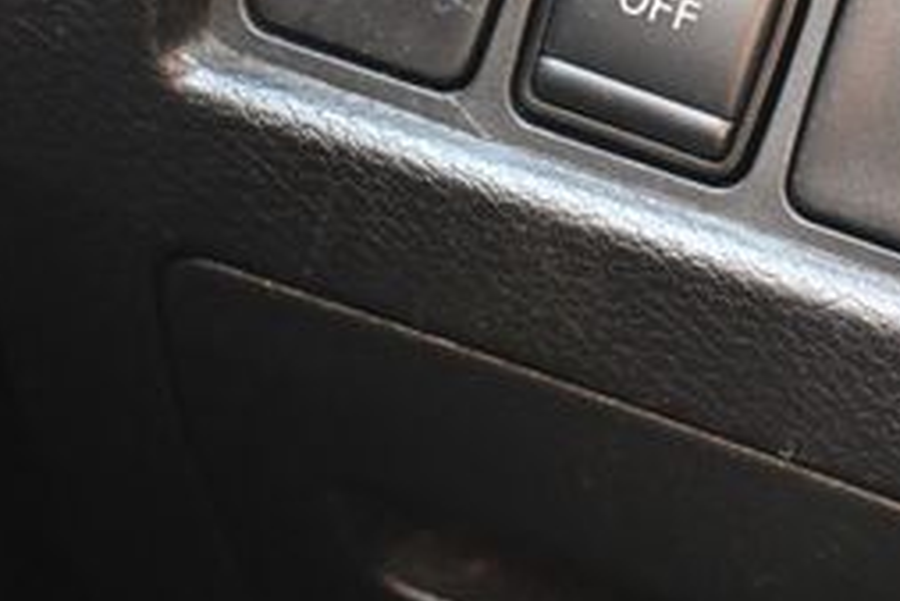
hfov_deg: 19.5
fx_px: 2526
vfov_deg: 13.5
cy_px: 178
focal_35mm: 101
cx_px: 953
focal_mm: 27
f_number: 4
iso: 3200
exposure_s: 1/125
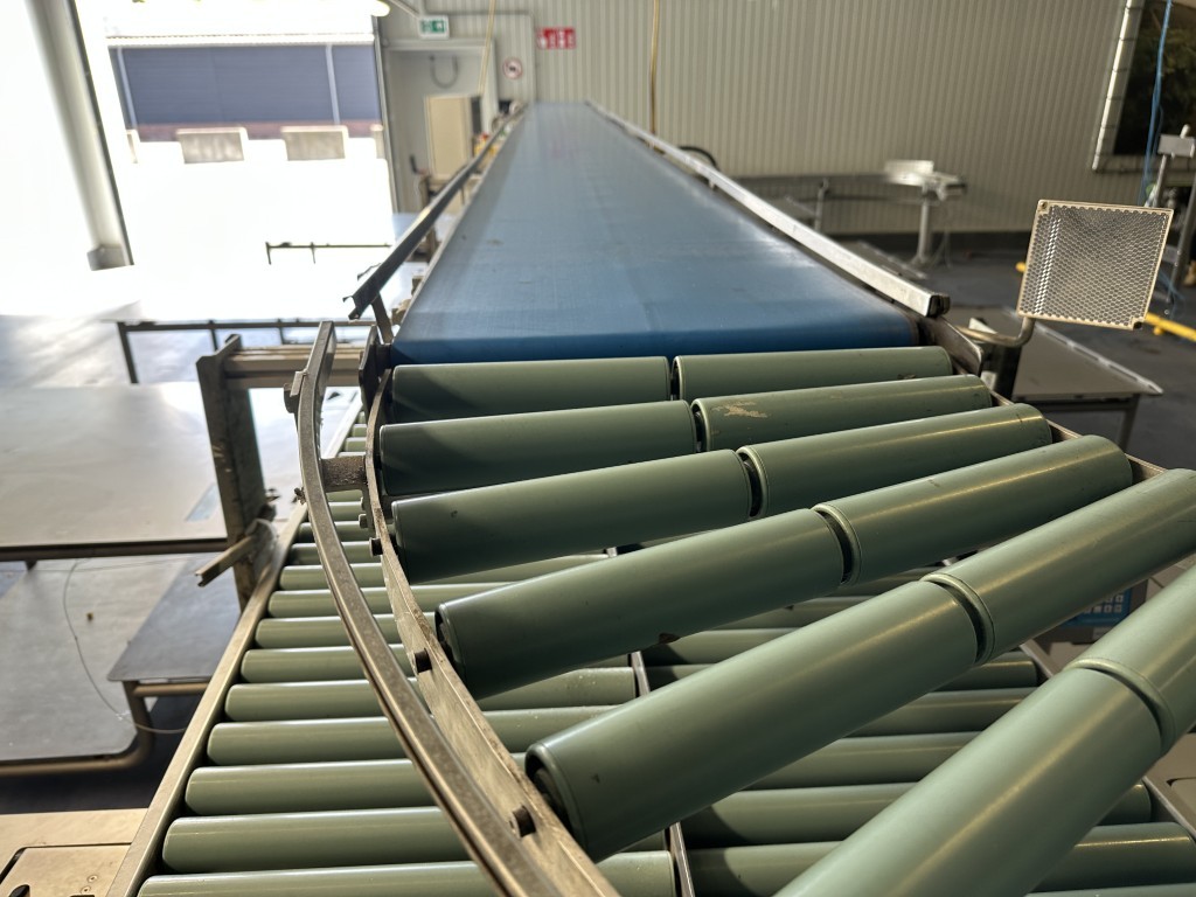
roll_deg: -0.1
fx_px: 829
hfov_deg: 71.6
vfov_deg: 56.8
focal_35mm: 24
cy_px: 448
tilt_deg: -22.8
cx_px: 598
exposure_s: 1/100
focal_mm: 6.86
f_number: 1.78
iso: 80
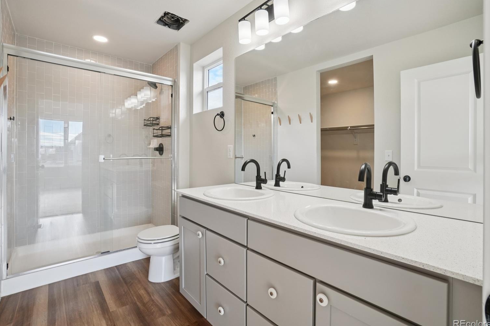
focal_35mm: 16
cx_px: 245
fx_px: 218
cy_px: 157
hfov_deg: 96.8
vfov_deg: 73.7
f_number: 8
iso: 400
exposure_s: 1/50
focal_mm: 10
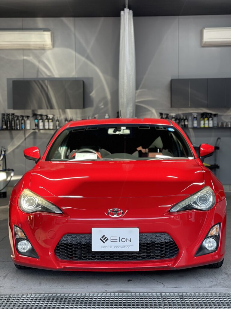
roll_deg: +0.6
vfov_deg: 30.3
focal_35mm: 64
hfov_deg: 22.9
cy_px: 154
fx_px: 569
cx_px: 116
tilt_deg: -2.0
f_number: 2.2
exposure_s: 1/120
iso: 64
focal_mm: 7.5
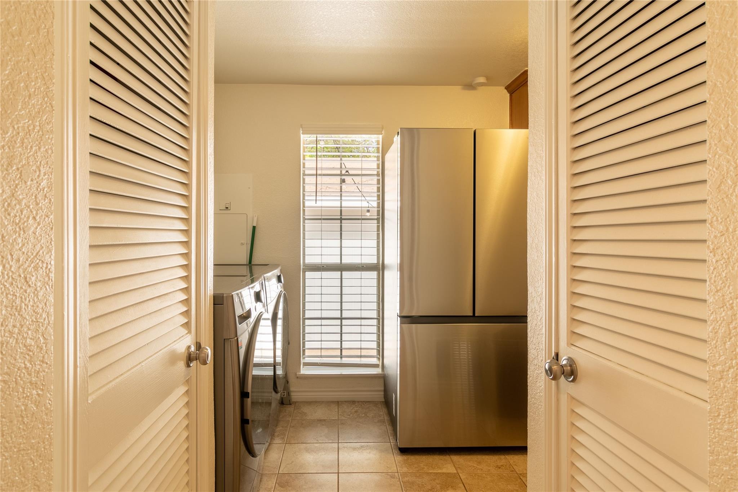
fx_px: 400
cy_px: 246
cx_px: 369
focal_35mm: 20
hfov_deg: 85.4
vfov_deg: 63.2
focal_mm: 13
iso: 200
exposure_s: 1/350
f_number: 8
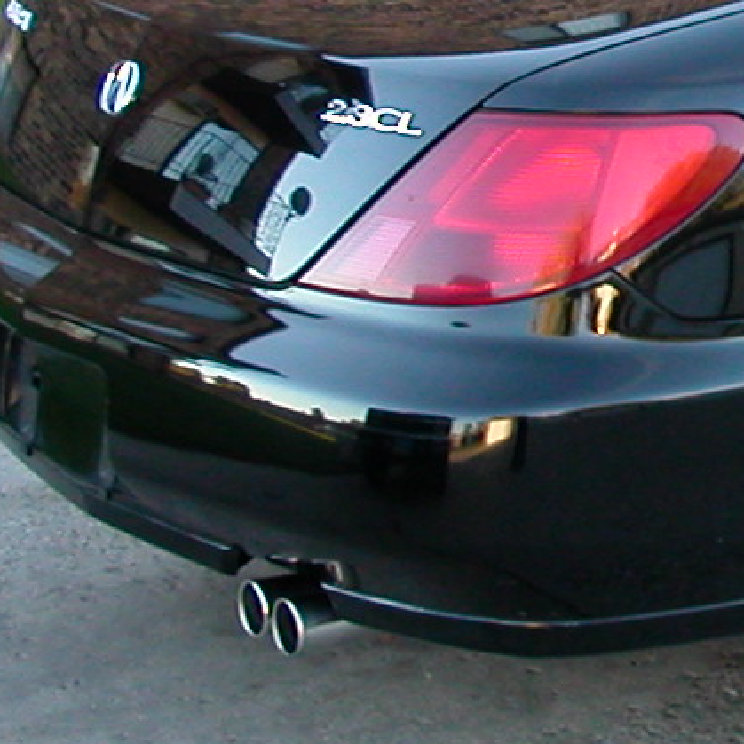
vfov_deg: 13.9
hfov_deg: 13.2
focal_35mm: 125
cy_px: 213
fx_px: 3040
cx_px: 1103
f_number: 2.7
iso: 100
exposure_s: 1/78
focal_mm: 5.6
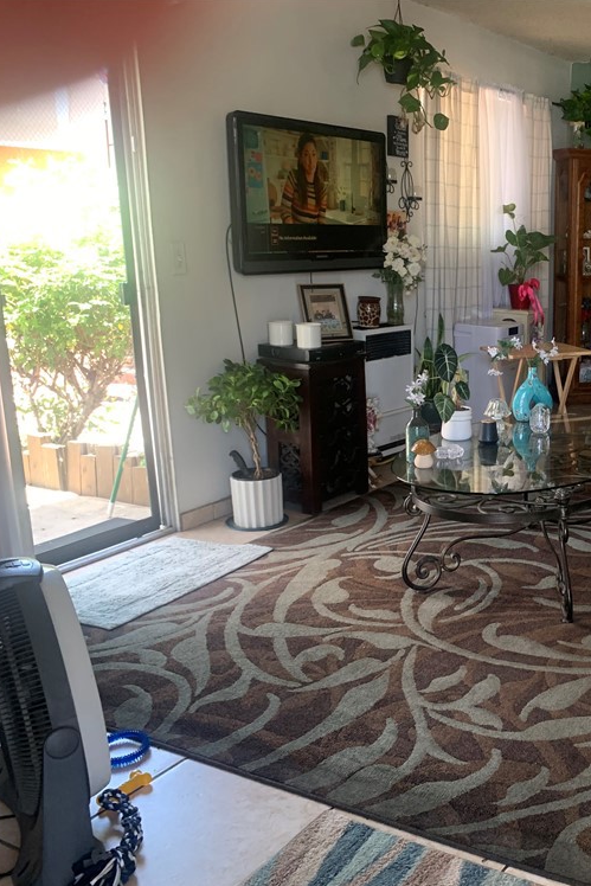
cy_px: 452
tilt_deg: -12.6
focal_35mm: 37
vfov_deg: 51.9
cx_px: 573
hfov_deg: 33.3
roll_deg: -1.2
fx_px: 911
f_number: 1.8
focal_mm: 4.25
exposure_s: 1/60
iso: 125
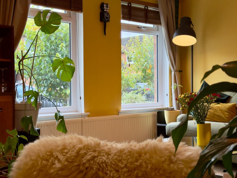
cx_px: 118
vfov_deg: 30.3
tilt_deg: +0.0
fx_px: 329
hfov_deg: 39.7
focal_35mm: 48
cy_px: 89
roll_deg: +0.7
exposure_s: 1/100
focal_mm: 6.76
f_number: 1.78
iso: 64
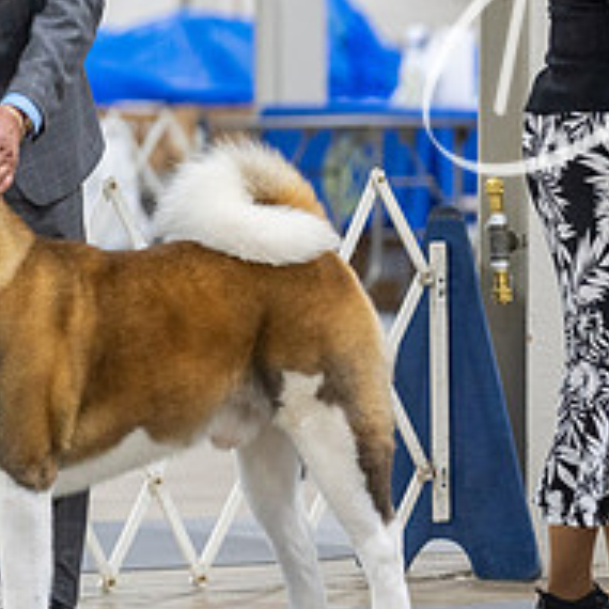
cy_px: 232
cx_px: 888
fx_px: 7783
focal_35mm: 391
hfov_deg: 4.5
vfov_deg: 4.5
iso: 2000
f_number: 2.8
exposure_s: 1/160
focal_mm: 151
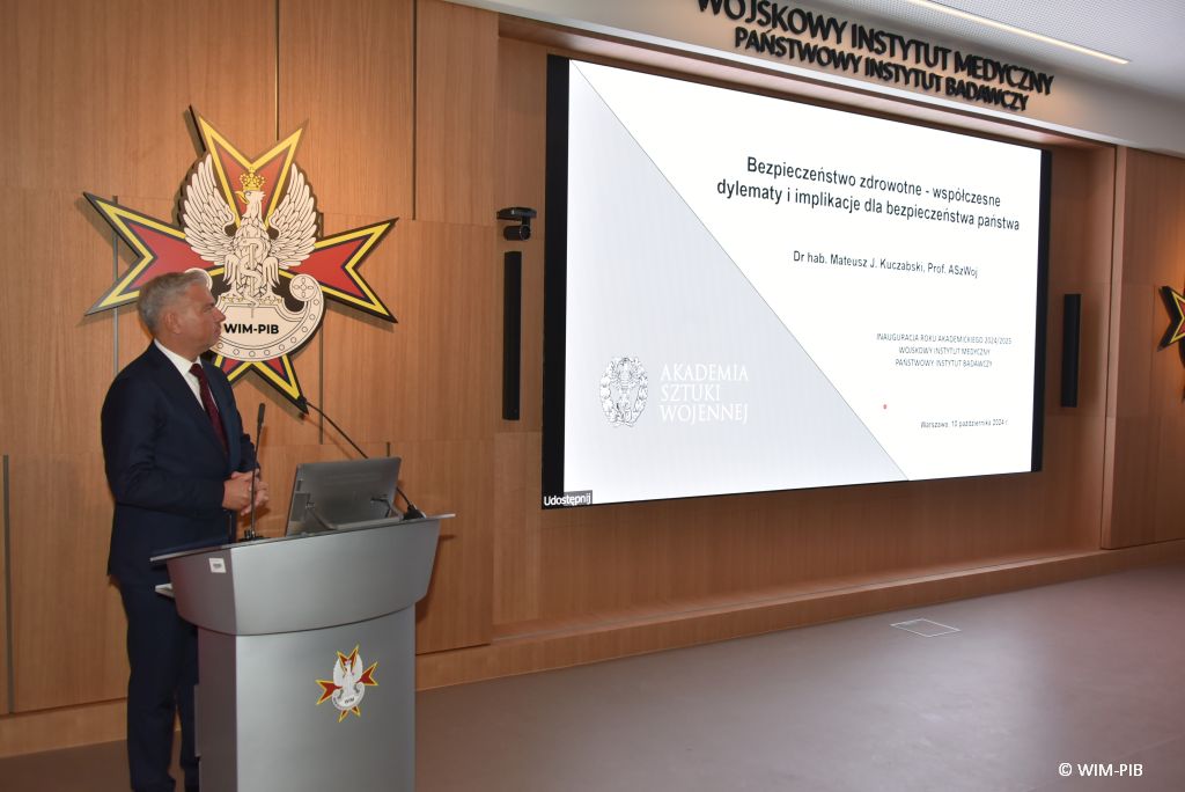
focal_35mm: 28
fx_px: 922
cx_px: 592
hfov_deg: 65.4
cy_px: 396
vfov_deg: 46.5
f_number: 5
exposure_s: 1/100
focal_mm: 28
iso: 800
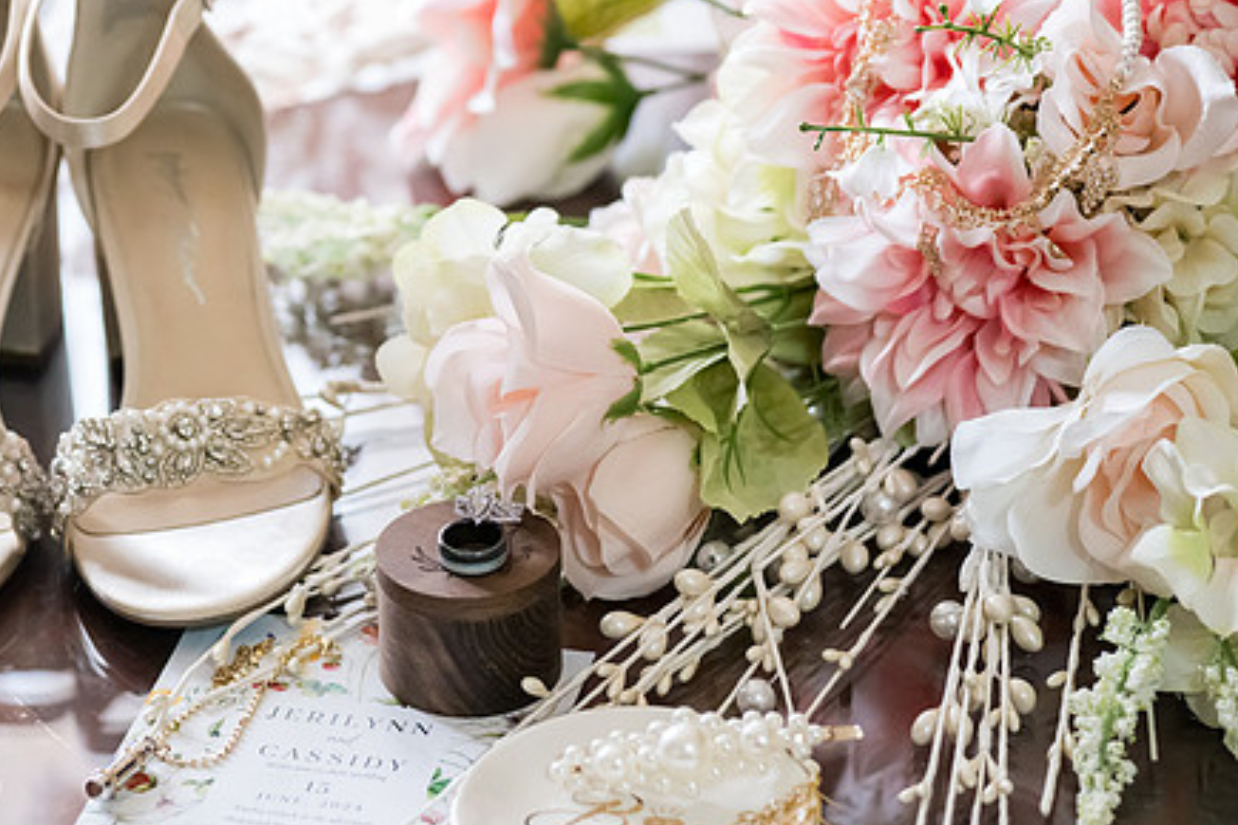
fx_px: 4814
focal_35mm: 140
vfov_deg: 9.8
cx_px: 421
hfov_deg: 14.6
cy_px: 422
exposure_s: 1/320
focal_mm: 105
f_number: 4.5
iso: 8000
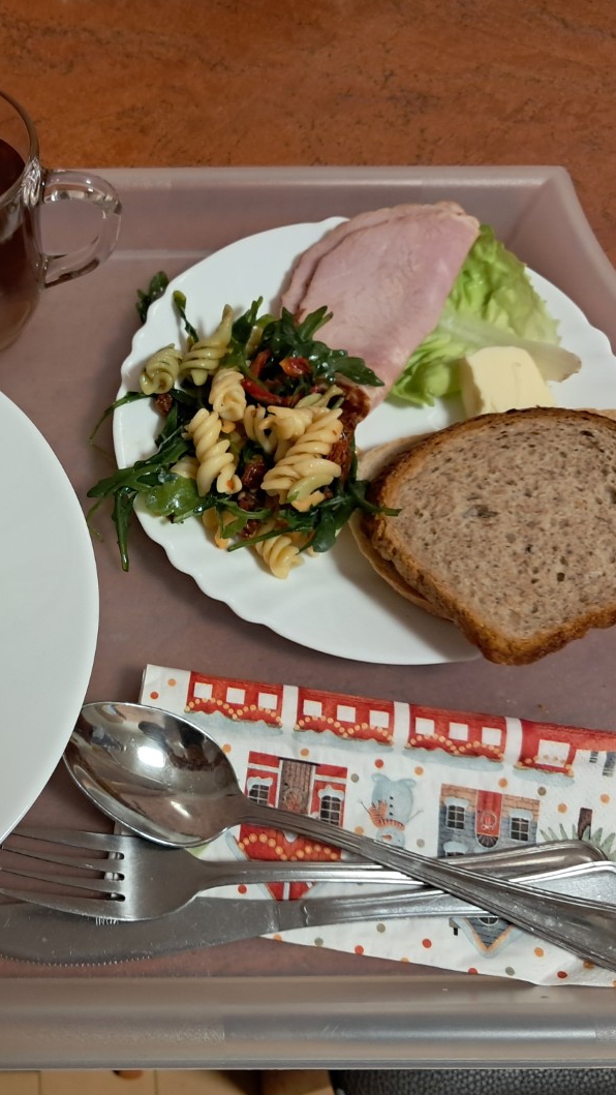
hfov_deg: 28.3
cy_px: 546
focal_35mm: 40
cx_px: 36
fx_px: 1161
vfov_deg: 50.5
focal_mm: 4
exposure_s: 1/50
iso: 250
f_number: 1.8
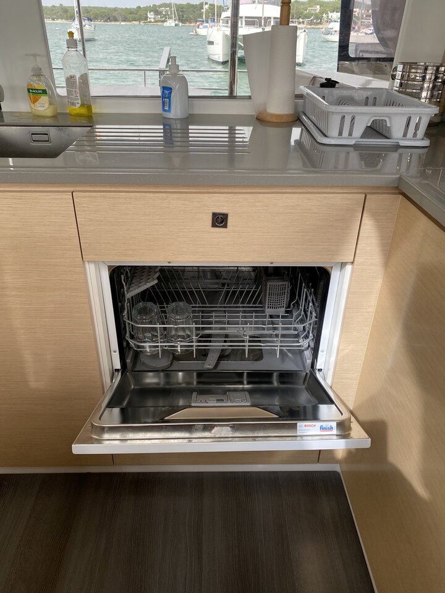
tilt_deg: -30.8
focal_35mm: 26
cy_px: 296
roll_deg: -0.9
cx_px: 222
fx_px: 446
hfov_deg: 53.1
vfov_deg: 67.3
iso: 32
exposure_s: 1/187
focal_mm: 4.25
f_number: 1.8
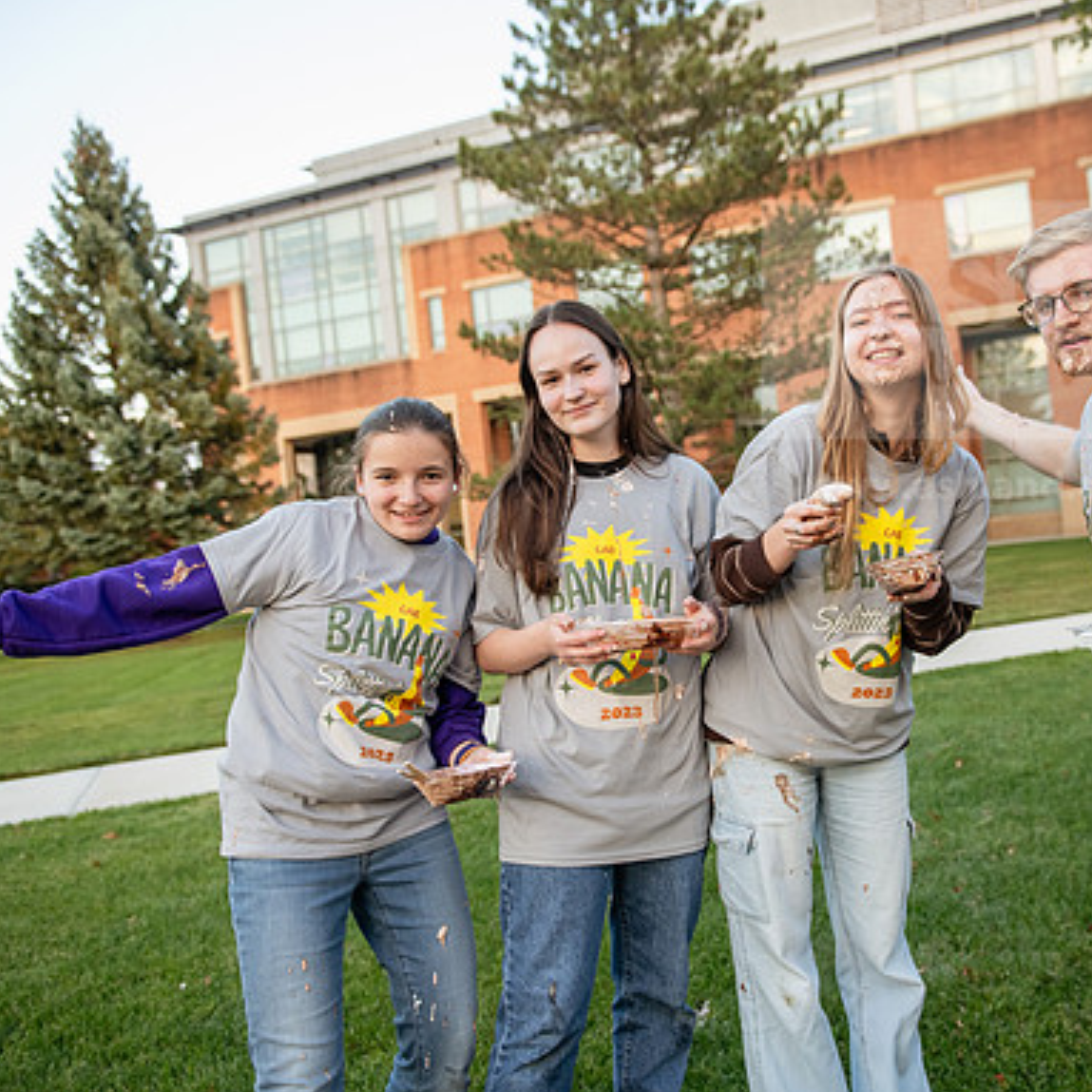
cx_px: 676
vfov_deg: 46.0
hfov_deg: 45.7
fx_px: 1285
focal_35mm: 36
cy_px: 546
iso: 800
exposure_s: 1/320
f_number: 3.2
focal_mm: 28
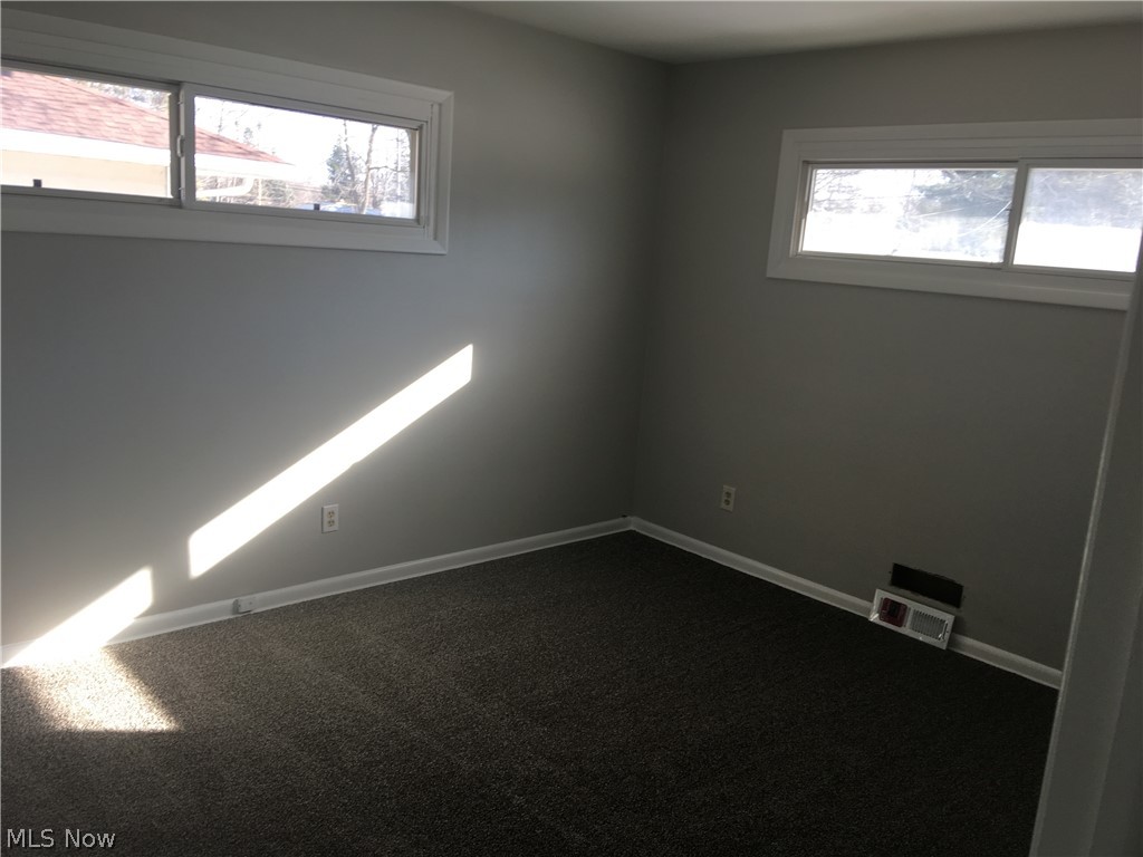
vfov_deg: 48.2
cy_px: 428
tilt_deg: -9.3
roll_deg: -2.6
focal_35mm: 29
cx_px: 572
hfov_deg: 61.7
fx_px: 958
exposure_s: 1/60
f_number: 2.2
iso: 25
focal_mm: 4.15
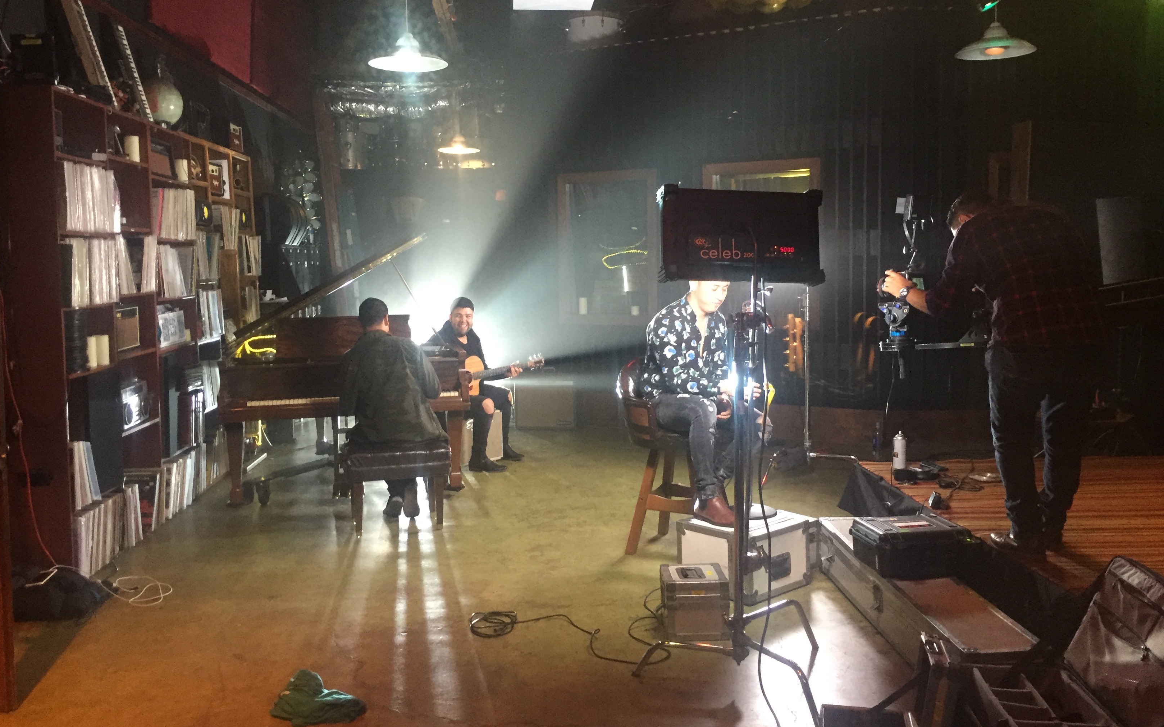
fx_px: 983
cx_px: 584
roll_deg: -0.8
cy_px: 328
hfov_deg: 61.2
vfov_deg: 40.6
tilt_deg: -4.0
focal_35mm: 31
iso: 250
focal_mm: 4.15
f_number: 2.2
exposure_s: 1/24
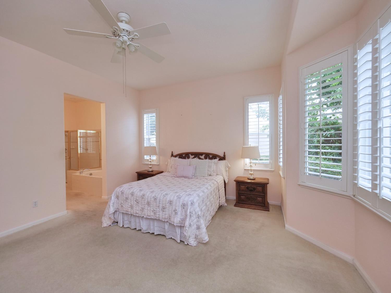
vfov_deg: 85.7
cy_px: 146
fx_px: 158
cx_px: 196
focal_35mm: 14
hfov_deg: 102.1
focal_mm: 7
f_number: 4.5
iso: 800
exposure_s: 1/160
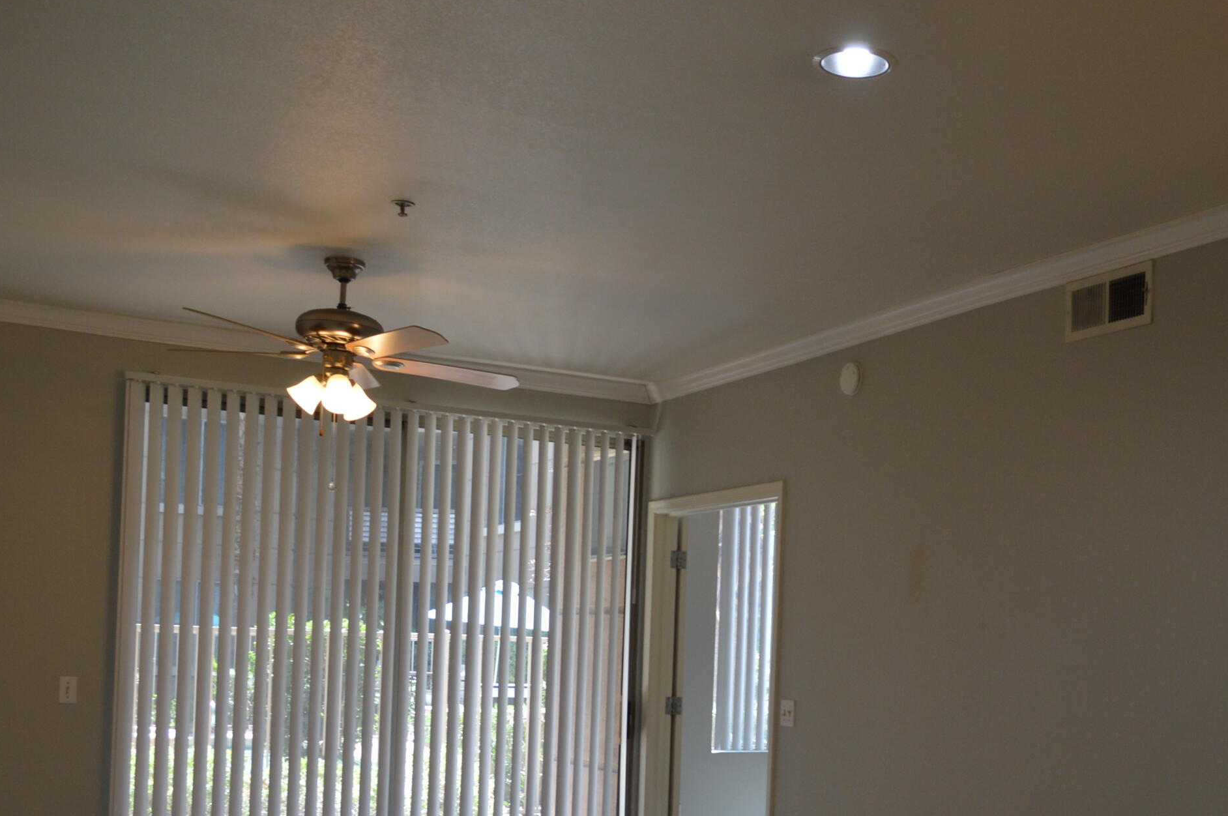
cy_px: 642
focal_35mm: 43
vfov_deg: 30.4
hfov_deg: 45.0
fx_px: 1465
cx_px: 782
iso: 400
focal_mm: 18
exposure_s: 1/80
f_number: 4.5
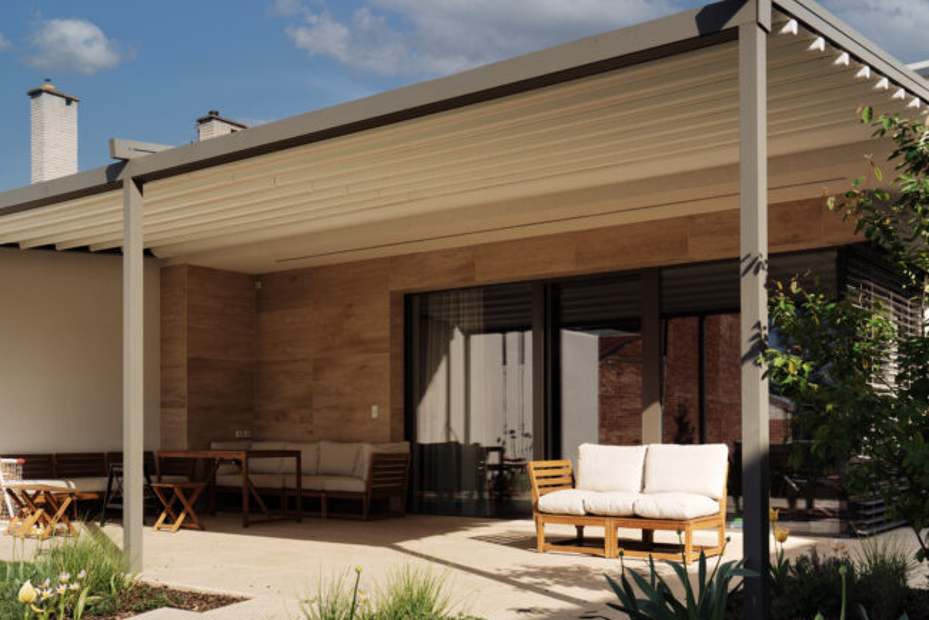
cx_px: 487
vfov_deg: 35.9
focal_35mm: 37
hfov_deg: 51.9
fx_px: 955
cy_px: 298
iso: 125
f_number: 8
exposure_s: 1/320
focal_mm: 35
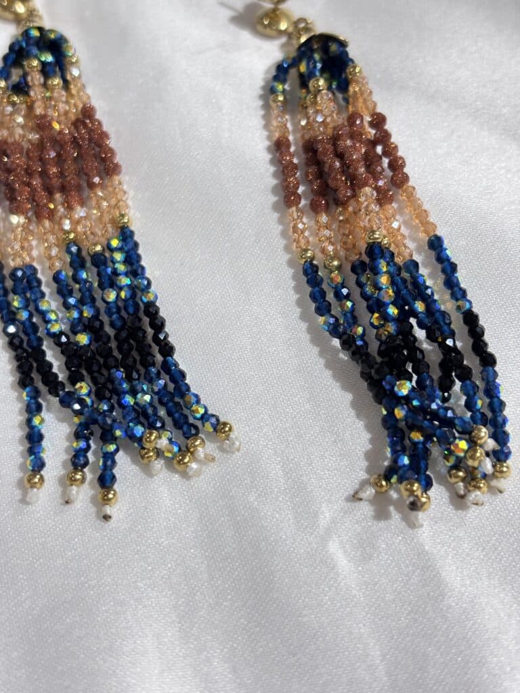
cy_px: 346
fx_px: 1042
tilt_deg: -62.6
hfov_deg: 28.0
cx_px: 260
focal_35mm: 52
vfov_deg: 36.8
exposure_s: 1/100
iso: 40
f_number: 1.6
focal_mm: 5.96
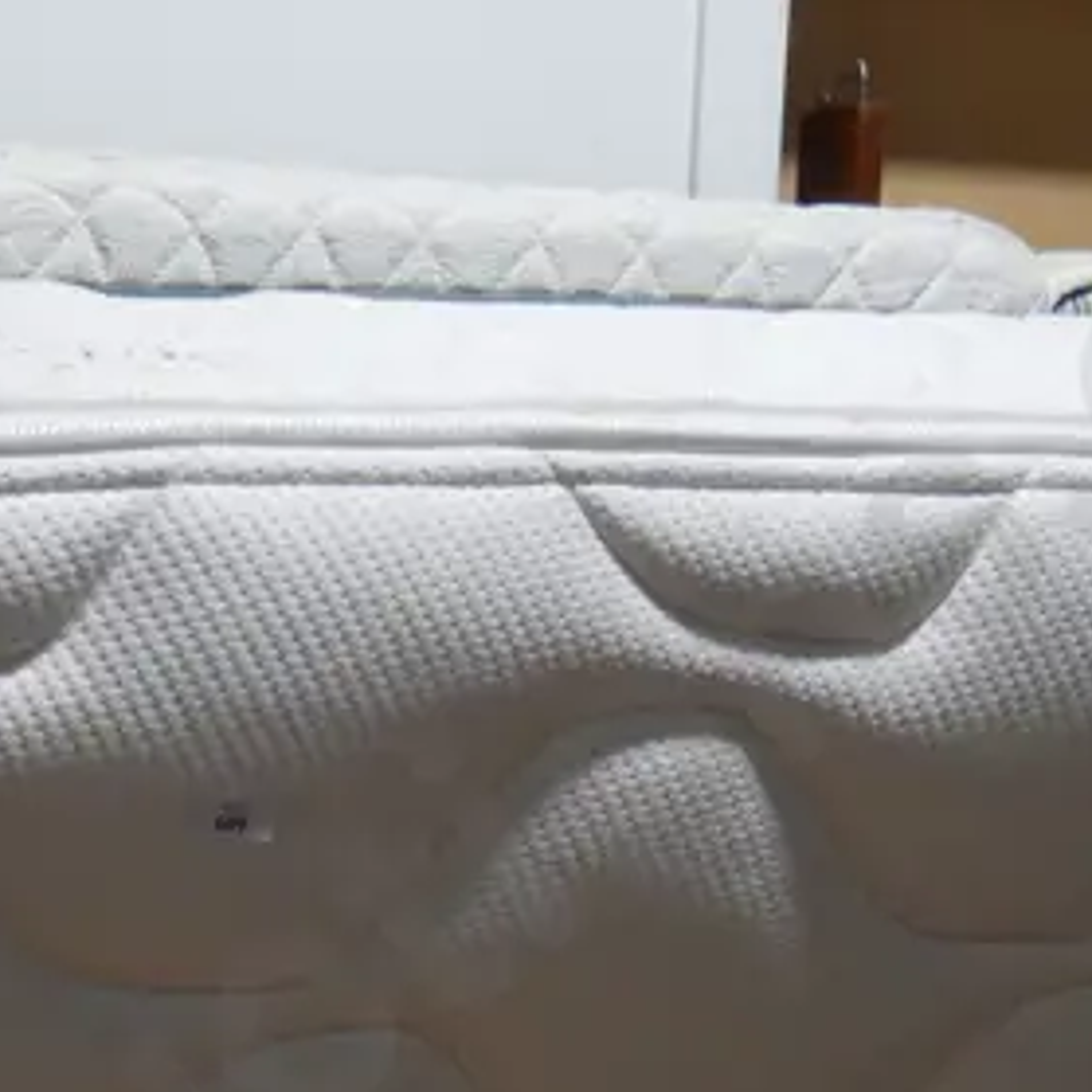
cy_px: 1125
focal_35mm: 91
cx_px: 168
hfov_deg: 18.8
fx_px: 3248
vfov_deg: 18.5
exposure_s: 1/125
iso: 200
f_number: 3.5
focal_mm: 14
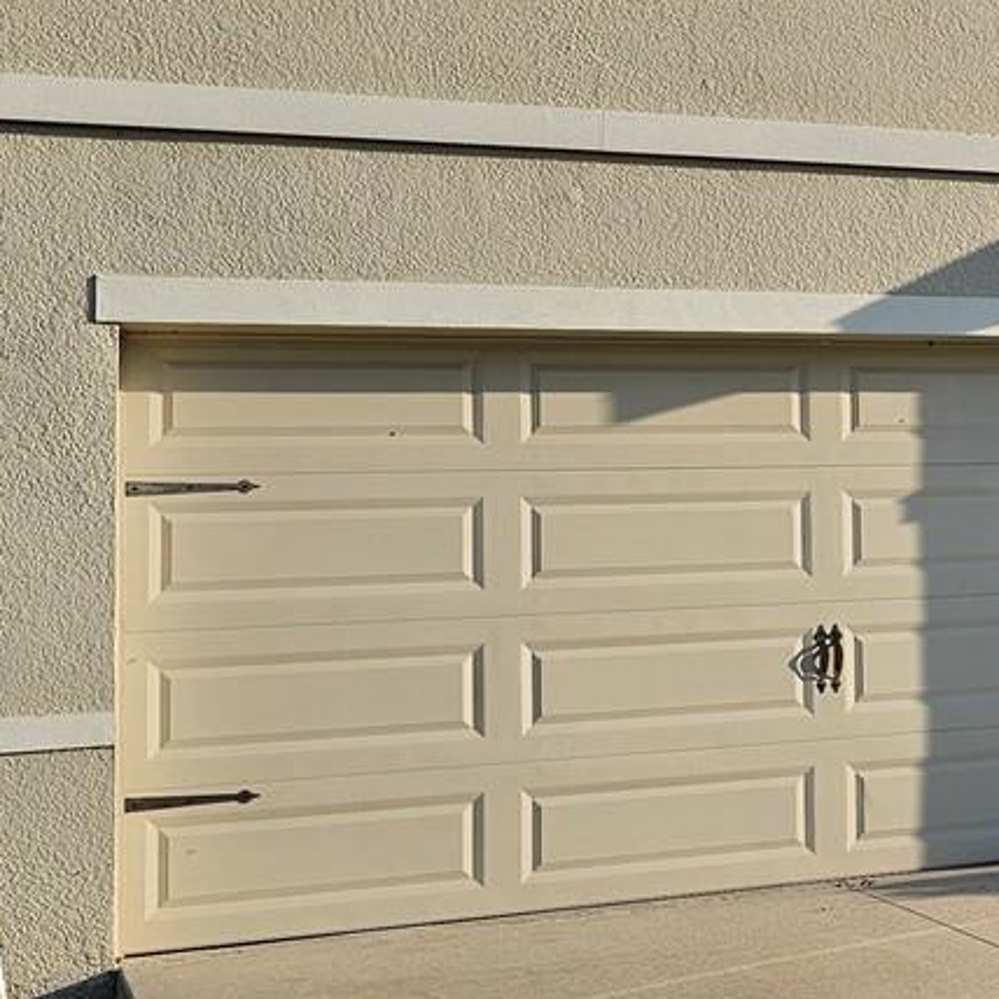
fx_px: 2481
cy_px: 329
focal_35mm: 76
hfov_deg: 20.1
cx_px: 1433
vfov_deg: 22.7
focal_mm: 6.3
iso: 10
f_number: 1.7
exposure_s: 1/852
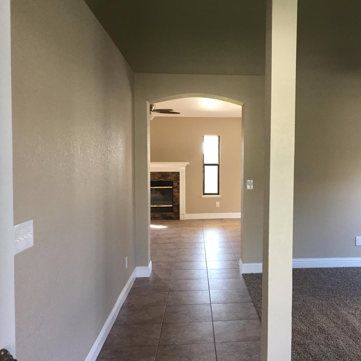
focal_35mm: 35
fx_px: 413
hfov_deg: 46.4
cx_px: 243
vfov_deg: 47.2
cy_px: 179
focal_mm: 4.15
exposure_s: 1/30
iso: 50
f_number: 2.2
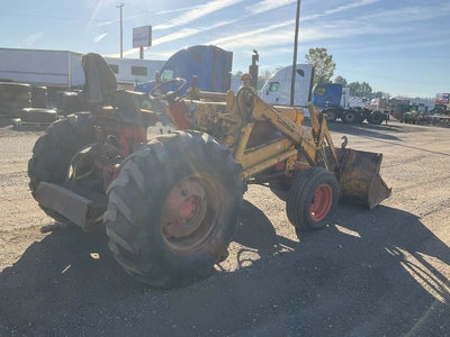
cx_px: 225
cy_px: 168
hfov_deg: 61.7
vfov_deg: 48.2
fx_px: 377
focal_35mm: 29
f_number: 1.8
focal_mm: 3
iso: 25
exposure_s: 1/855
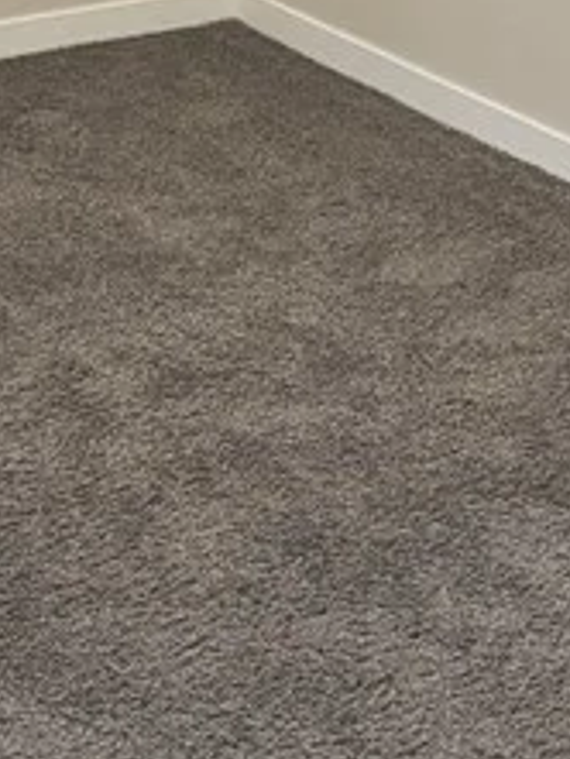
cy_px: -203
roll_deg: -3.6
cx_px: 326
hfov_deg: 13.3
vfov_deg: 16.8
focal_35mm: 111
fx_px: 2435
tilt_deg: -12.0
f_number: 1.78
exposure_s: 1/60
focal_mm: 6.76
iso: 800
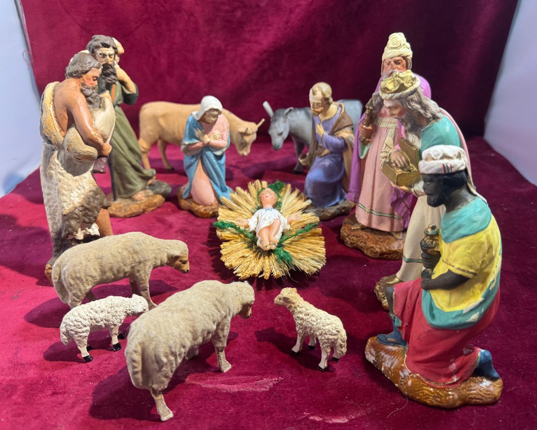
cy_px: 218
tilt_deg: -28.6
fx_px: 413
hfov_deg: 66.0
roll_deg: +1.5
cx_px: 283
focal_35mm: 26
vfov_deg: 54.9
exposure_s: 1/100
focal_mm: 6.76
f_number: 1.78
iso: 200
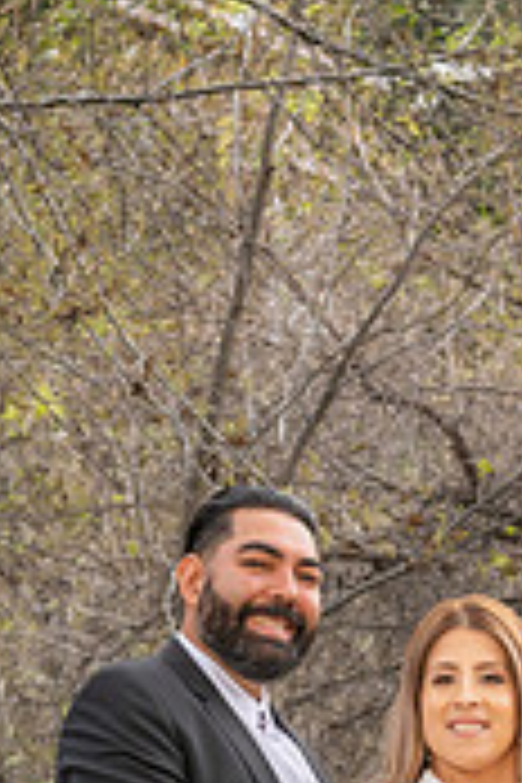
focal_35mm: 206
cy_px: 1079
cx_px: 388
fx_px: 4480
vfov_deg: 9.8
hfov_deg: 6.7
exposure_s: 1/125
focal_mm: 44
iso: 200
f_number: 5.6
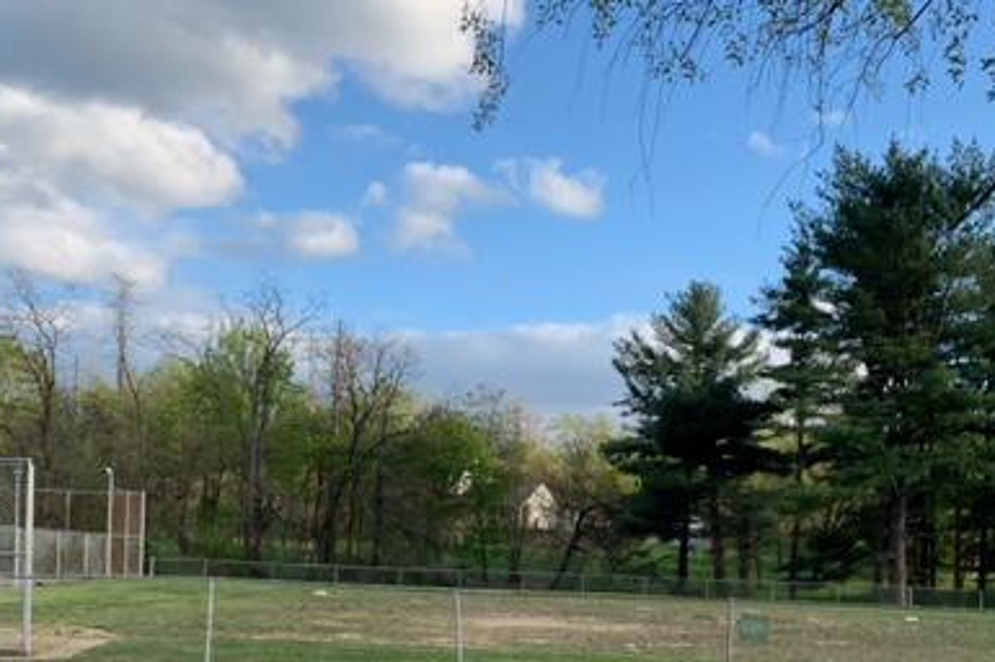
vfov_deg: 28.8
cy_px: 579
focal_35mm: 45
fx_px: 1243
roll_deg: -2.7
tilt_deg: +0.9
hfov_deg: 43.6
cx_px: 550
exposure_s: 1/727
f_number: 1.8
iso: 25
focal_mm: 4.25
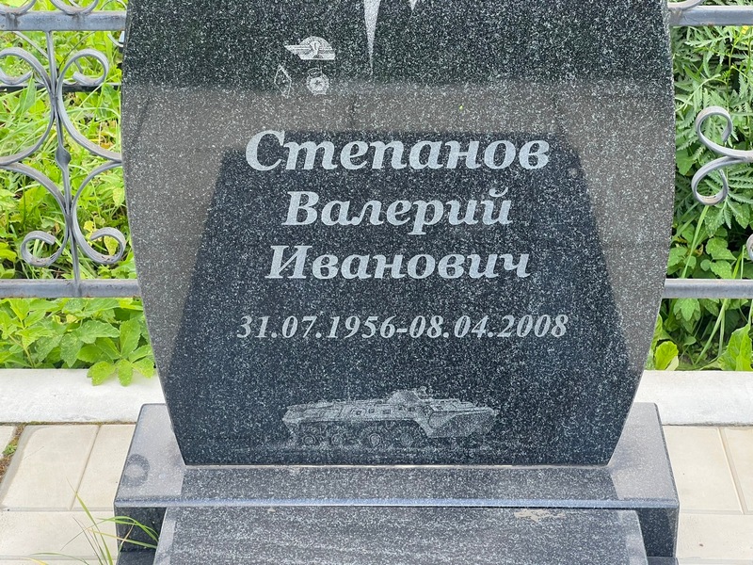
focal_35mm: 77
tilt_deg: -26.7
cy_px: 282
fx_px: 1675
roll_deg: +1.5
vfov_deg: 19.1
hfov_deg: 25.3
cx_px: 376
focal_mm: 9
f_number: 2.8
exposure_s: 1/121
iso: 64
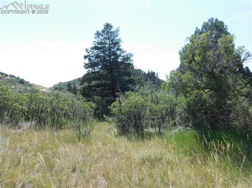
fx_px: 167
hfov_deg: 74.0
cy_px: 94
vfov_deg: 58.8
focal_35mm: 23
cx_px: 126
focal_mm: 4
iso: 800
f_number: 6
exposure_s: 1/1500
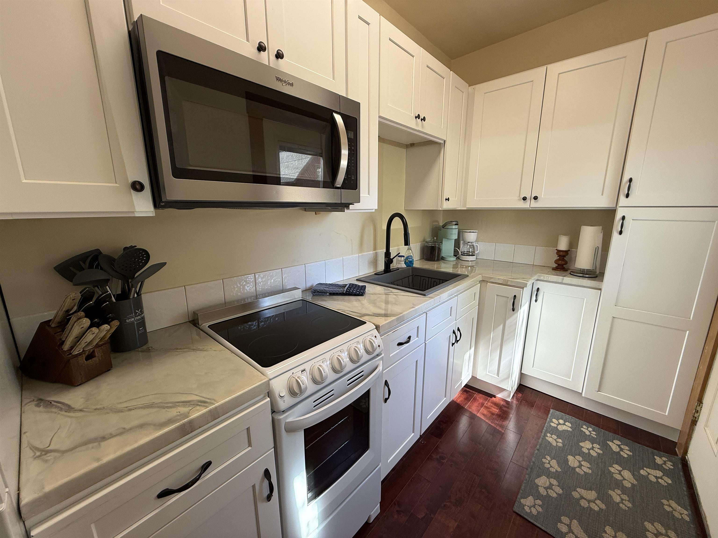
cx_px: 359
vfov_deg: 85.7
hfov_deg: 102.1
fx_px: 290
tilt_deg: -12.0
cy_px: 269
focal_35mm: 14
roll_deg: +0.6
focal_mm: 2.22
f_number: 2.2
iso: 100
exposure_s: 1/120
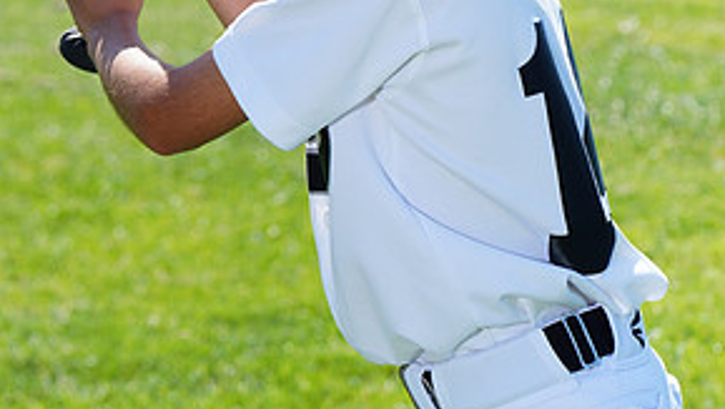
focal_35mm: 328
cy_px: -156
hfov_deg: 6.6
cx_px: 337
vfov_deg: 3.7
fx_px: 6310
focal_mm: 156
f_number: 9
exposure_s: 1/250
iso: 200
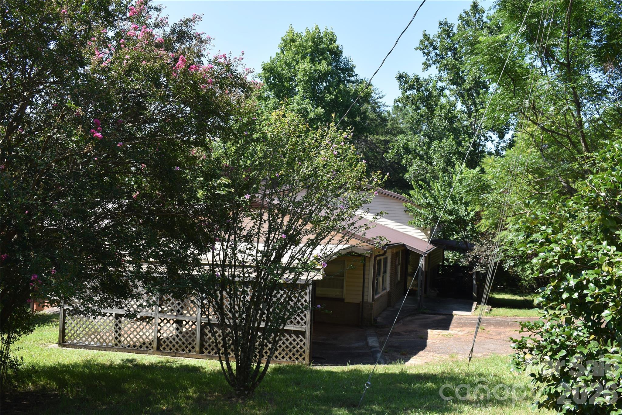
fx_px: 648
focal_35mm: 38
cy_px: 208
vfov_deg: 35.5
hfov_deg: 51.3
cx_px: 311
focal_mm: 25
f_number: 6.3
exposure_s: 1/160
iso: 100
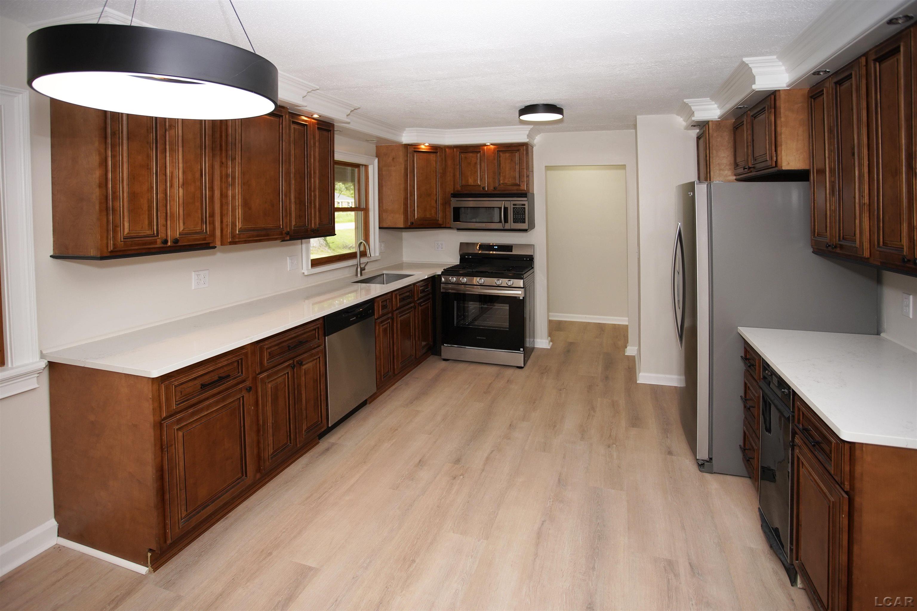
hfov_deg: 93.3
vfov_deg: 70.4
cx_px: 458
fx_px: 433
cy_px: 306
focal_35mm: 17
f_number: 4
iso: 400
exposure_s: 1/200
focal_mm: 17
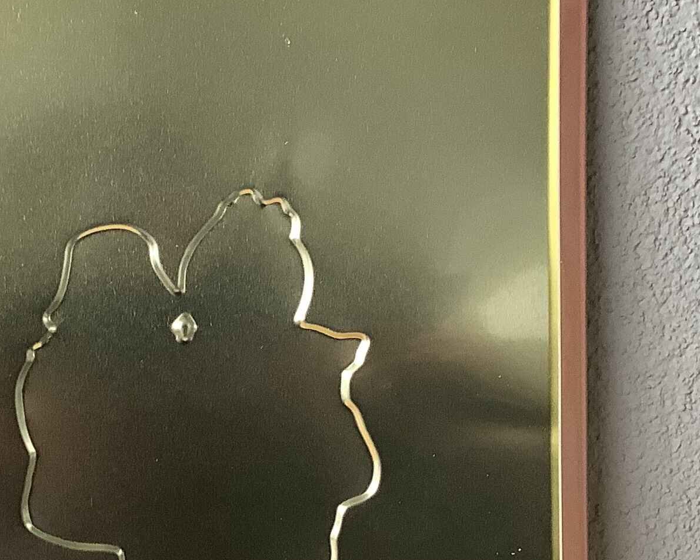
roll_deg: +0.0
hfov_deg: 22.7
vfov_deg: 18.5
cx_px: 127
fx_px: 1720
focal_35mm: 83
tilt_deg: -10.5
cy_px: 319
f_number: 2.4
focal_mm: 3.3
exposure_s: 1/50
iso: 80
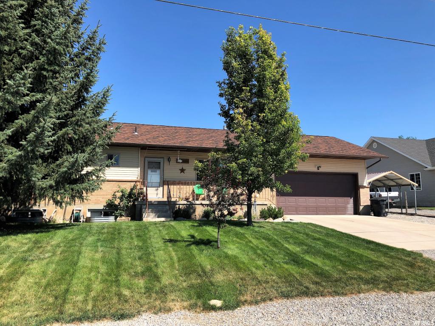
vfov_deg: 49.7
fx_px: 352
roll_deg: -0.4
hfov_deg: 63.4
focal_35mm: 28
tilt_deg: +5.8
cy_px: 163
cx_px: 218
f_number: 1.8
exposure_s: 1/1263
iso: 20
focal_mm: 3.99
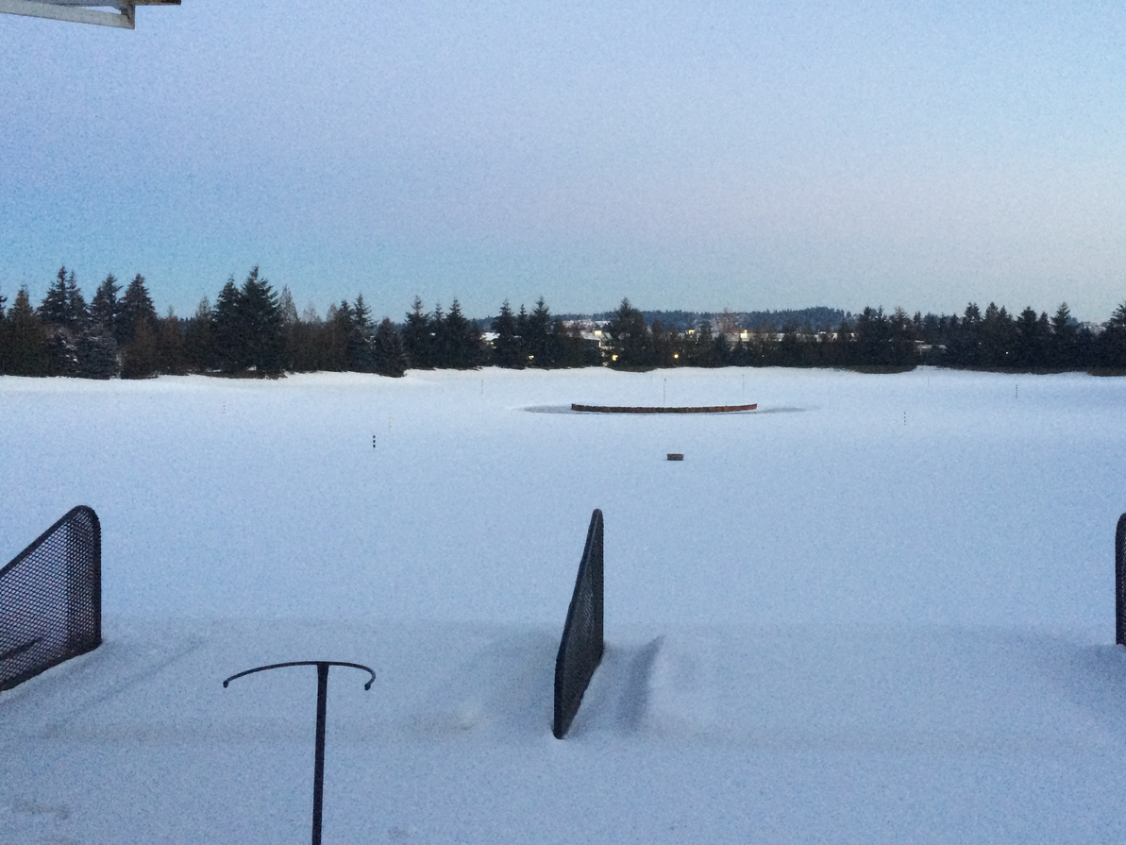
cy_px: 349
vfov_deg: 40.6
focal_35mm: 35
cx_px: 669
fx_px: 1139
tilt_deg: -0.5
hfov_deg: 52.3
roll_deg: +0.9
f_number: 2.2
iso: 200
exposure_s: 1/30
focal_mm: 4.15
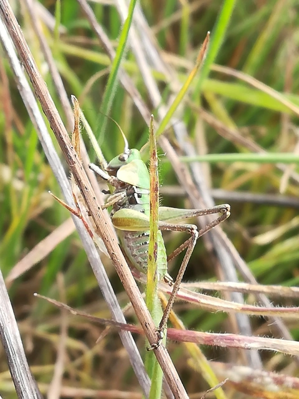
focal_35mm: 98
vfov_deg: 20.0
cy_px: 200
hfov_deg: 15.1
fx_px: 1129
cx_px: 150
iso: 50
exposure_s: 1/252
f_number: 2.2
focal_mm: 3.83
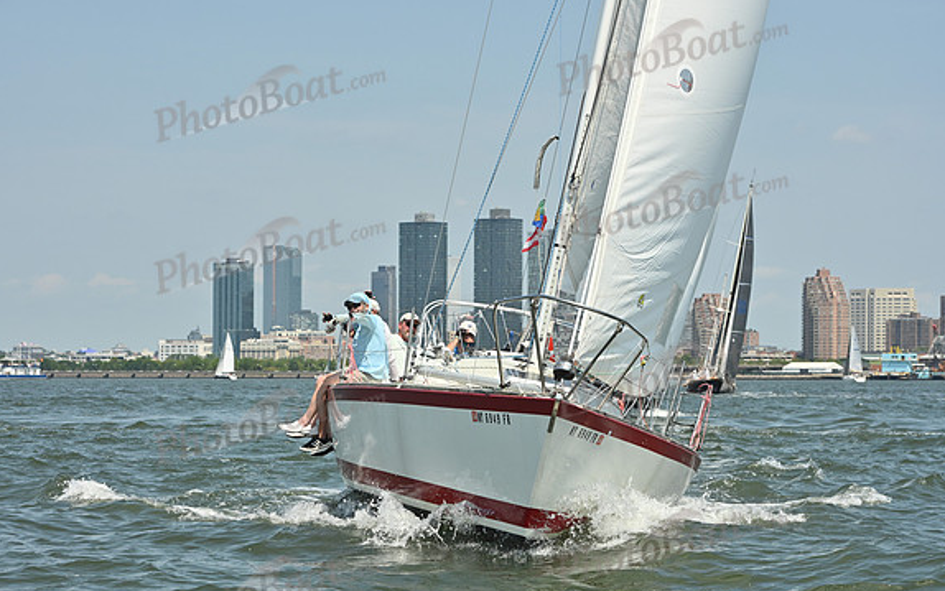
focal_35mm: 103
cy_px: 314
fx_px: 2653
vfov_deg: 12.7
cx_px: 472
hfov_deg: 20.2
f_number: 10
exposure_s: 1/1250
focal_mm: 100
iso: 320
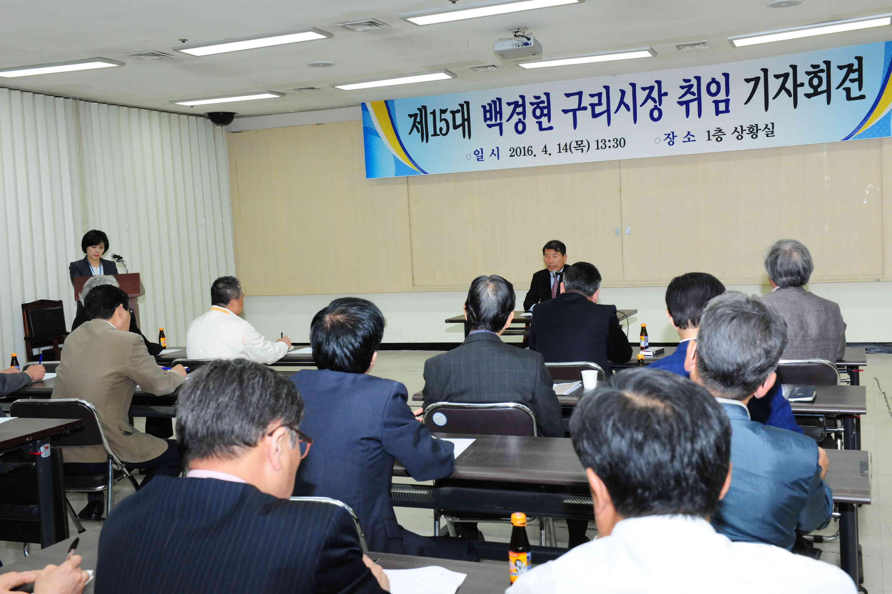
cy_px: 297
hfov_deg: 48.5
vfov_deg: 33.4
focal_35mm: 40
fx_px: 991
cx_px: 446
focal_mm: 40
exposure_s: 1/125
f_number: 8
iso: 1600
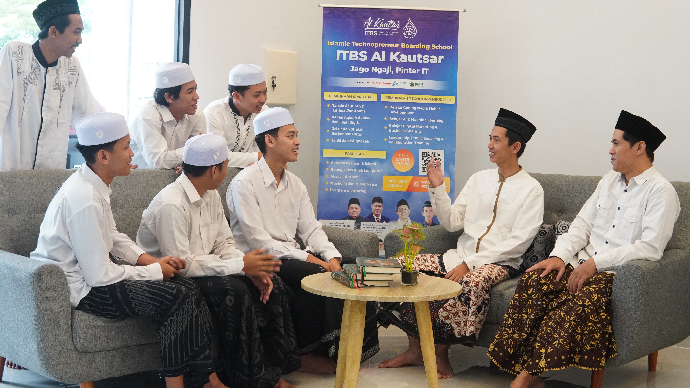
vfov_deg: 24.9
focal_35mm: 48
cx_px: 339
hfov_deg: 42.9
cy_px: 154
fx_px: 878
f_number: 6.3
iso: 2000
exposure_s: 1/80
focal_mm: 30
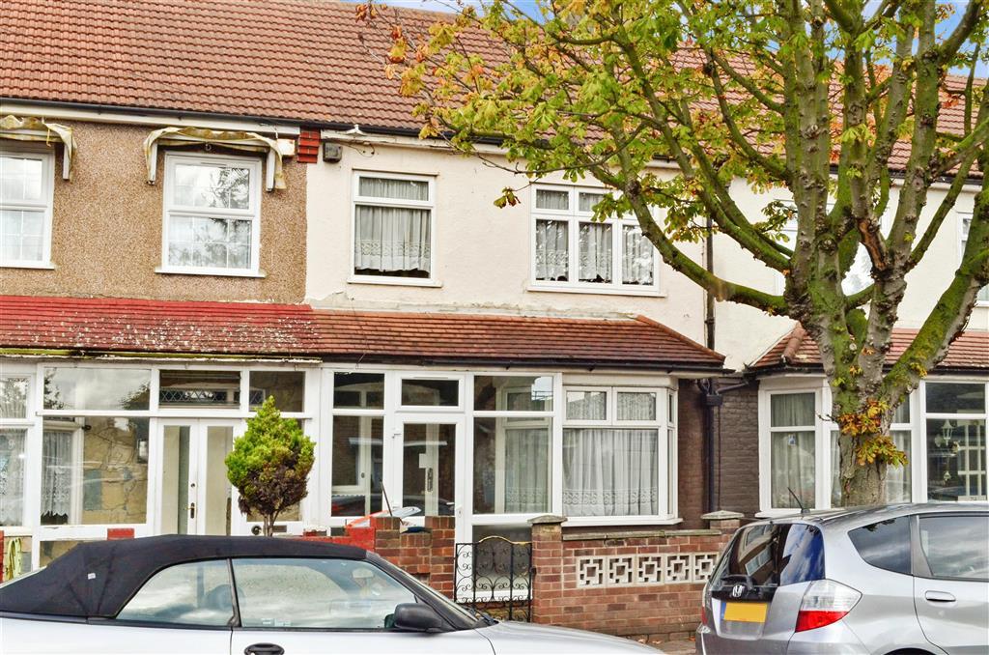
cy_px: 328
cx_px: 494
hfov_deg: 45.0
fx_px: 1192
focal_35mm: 44
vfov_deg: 30.7
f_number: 22
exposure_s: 1/50
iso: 400
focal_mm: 29
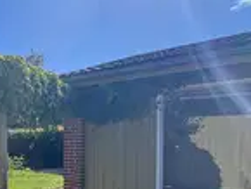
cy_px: 139
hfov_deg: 39.9
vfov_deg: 38.8
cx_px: -35
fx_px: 261
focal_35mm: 36
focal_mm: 2.22
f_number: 2.2
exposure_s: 1/1256
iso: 50
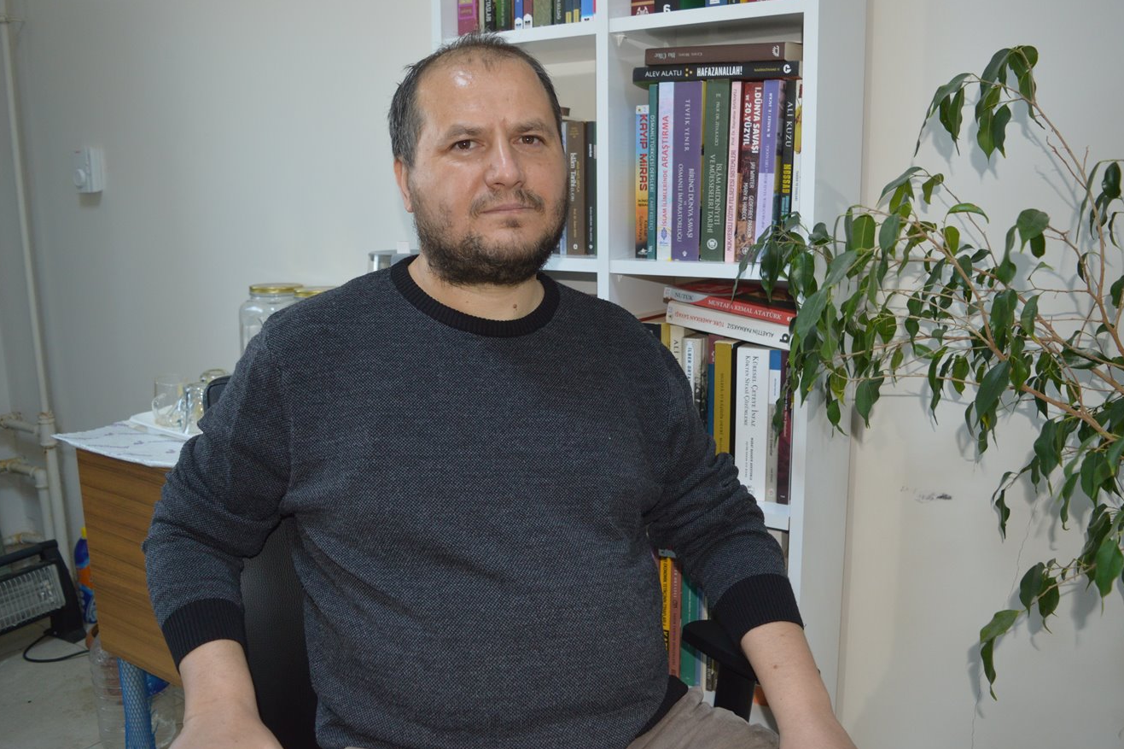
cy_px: 383
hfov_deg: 65.5
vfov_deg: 46.4
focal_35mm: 28
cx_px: 577
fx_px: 874
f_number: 3.5
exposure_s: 1/60
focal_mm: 18
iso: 560
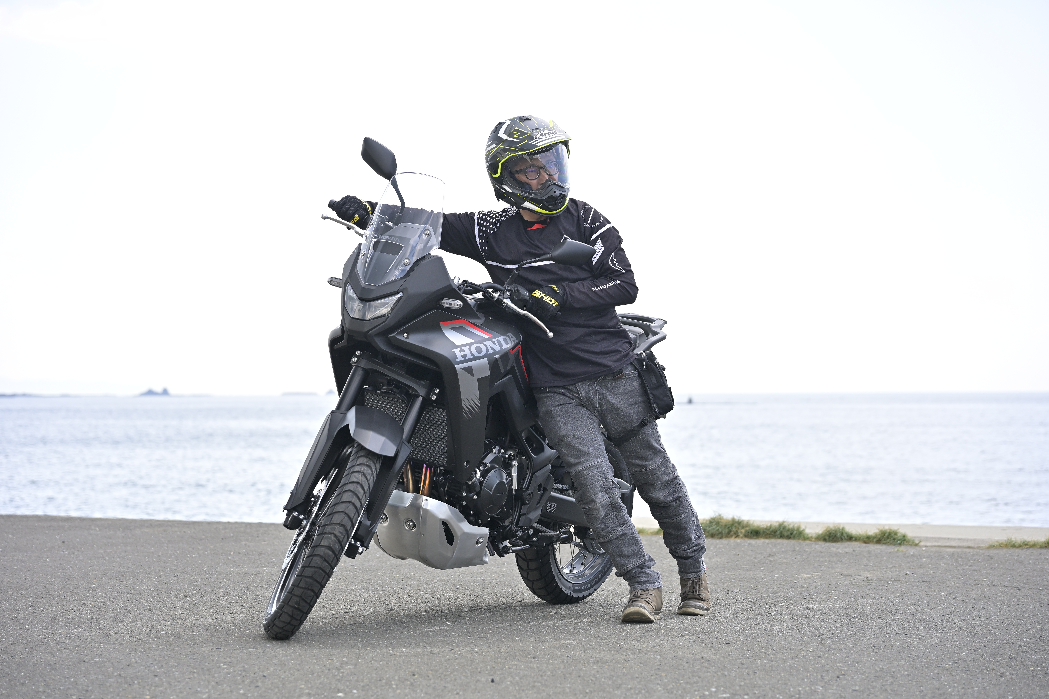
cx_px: 524
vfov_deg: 19.2
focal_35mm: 71
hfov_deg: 28.5
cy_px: 350
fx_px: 2069
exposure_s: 1/1000
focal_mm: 71
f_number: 4
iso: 320
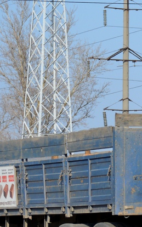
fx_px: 2880
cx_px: 206
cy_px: 127
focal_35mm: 465
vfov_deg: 4.5
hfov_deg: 2.8
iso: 400
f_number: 6.3
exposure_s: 1/1600
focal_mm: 105
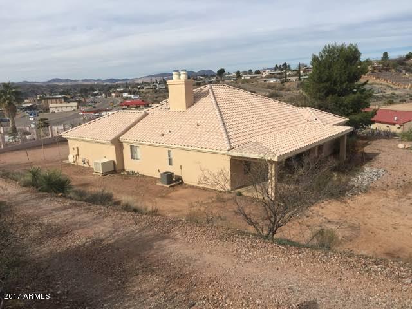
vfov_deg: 48.2
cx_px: 206
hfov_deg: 61.7
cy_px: 154
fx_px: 345
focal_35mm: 29
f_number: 2.2
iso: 32
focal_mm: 4.15
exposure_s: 1/2639
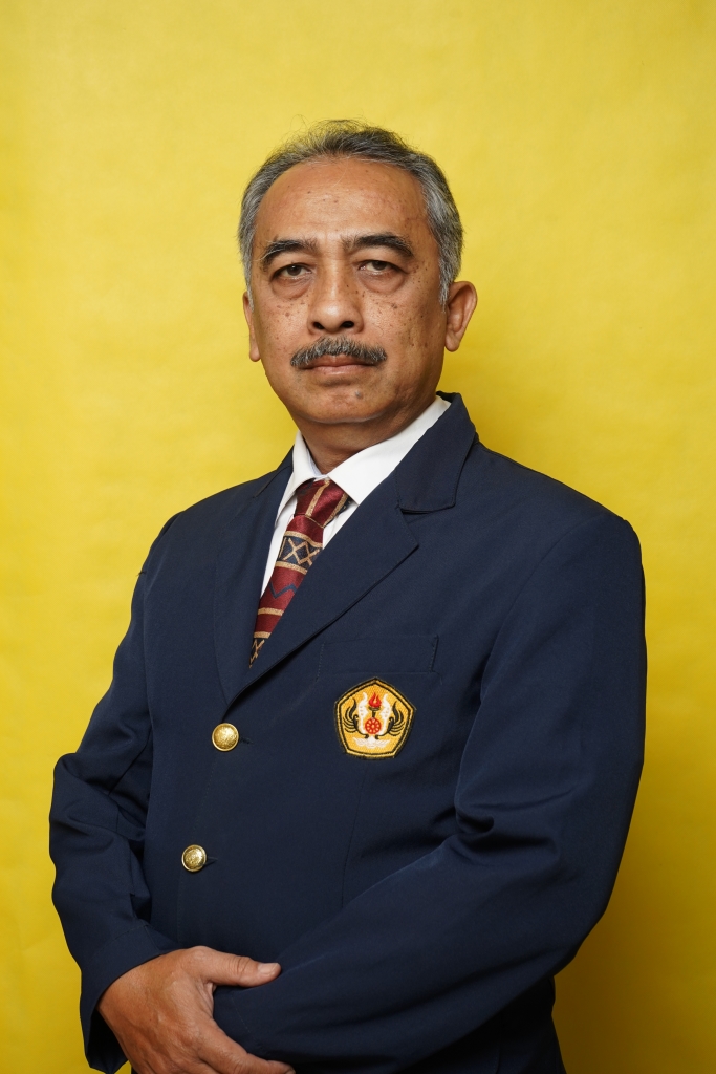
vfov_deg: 28.8
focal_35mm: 70
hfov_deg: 19.5
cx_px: 358
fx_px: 2087
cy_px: 537
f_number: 7.1
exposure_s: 1/200
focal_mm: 70
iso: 500
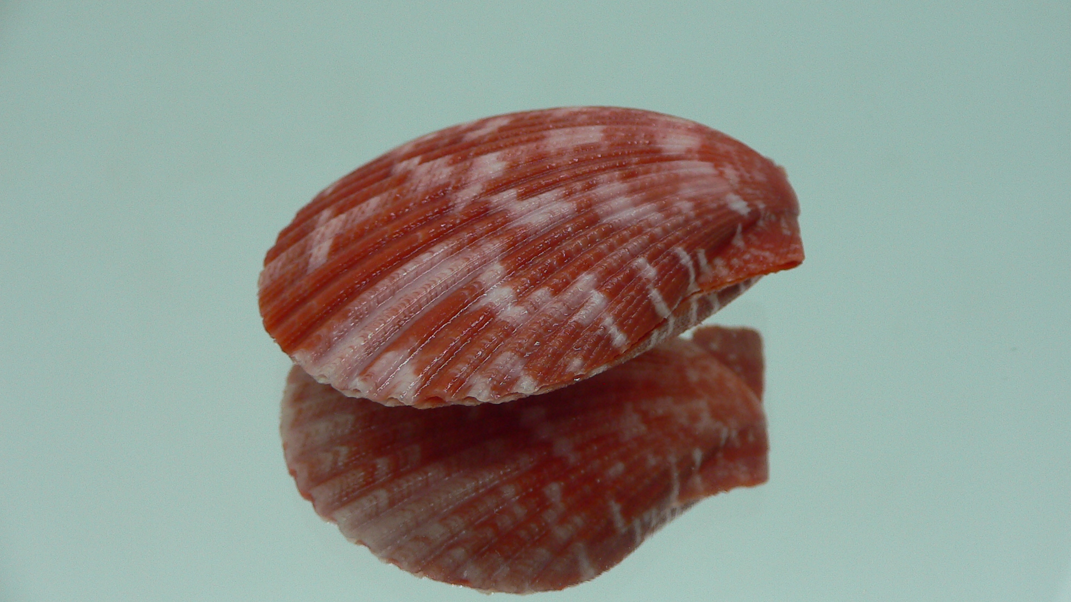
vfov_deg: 30.4
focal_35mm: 39
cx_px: 543
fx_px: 1108
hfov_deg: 51.6
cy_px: 303
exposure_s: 1/60
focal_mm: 4.6
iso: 80
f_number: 2.8
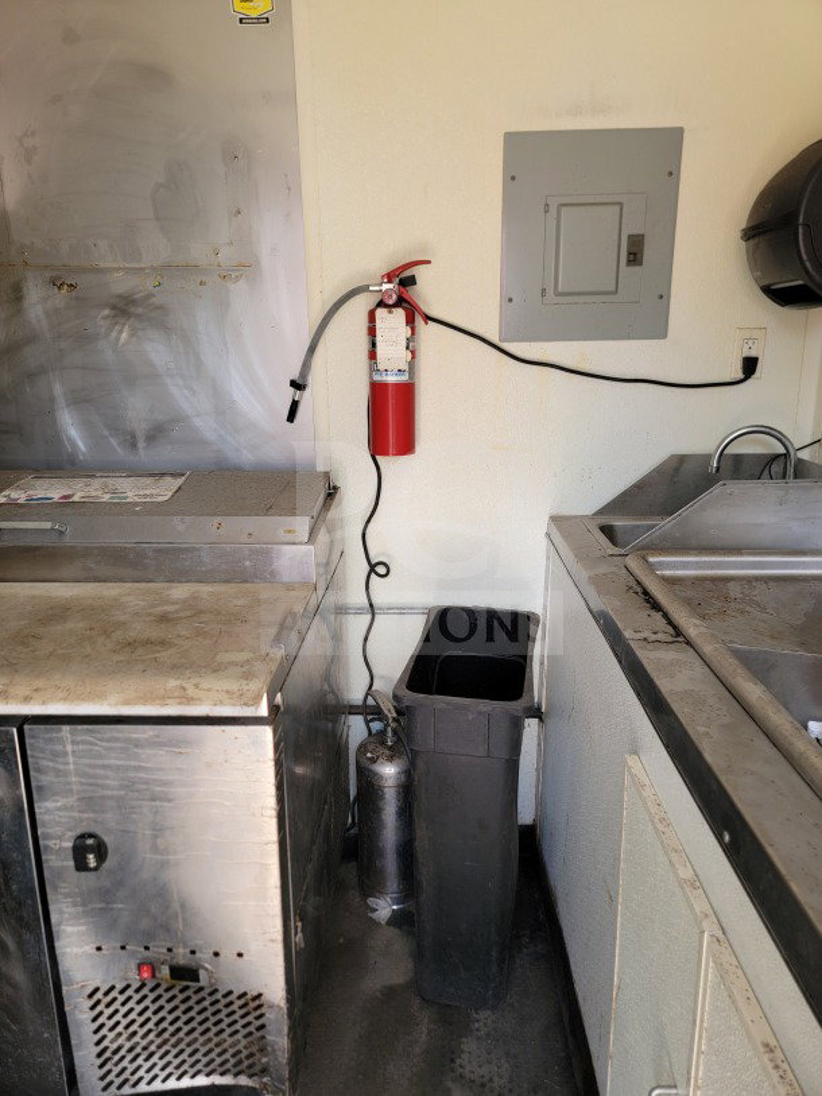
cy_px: 548
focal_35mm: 24
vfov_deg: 71.6
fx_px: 760
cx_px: 411
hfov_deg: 56.8
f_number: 1.8
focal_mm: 6.7
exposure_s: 1/120
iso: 50
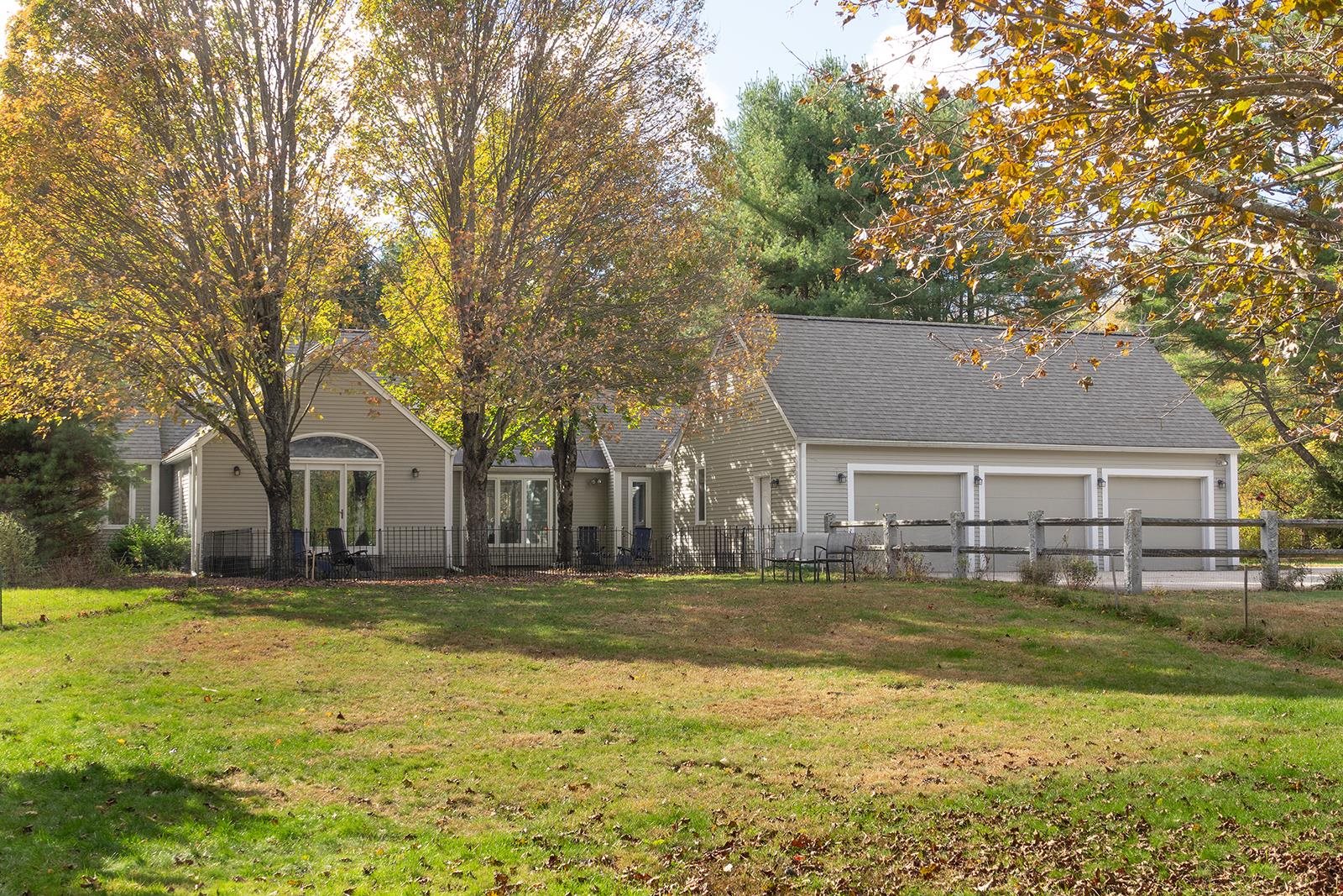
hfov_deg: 42.7
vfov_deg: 29.2
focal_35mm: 46
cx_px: 672
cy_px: 448
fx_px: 1716
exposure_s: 1/125
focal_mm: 16.92
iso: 100
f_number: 5
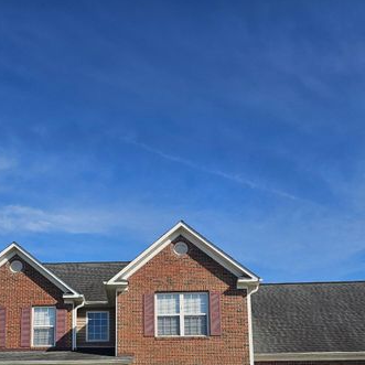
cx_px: 111
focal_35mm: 41
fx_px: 489
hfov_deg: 40.2
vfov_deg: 36.8
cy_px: 362
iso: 10
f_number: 1.7
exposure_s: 1/1064
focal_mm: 6.3
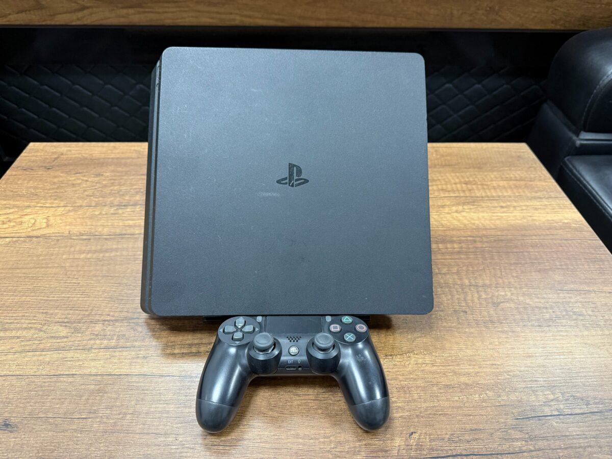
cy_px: 230
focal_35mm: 24
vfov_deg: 56.8
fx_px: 424
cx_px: 306
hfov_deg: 71.6
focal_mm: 6.76
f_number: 1.78
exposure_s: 1/50
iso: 320
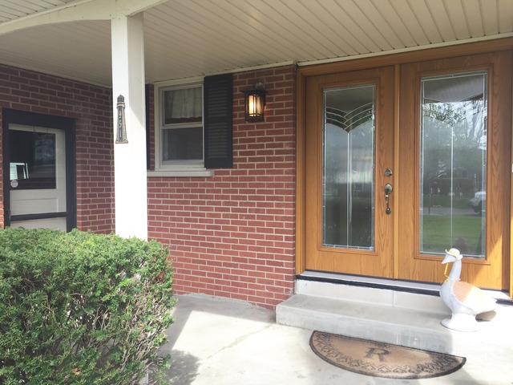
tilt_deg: -2.9
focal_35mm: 29
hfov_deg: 61.7
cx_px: 256
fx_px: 430
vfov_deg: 48.2
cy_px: 192
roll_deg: -0.4
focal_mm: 4.15
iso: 32
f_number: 2.2
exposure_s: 1/265
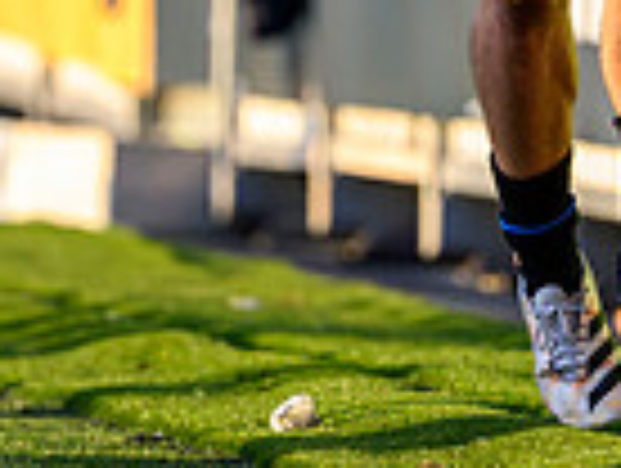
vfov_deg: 0.8
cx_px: 906
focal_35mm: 1903
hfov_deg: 1.0
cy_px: -545
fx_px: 34199
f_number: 3.5
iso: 2000
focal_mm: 400
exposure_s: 1/2000
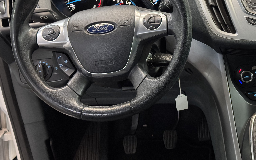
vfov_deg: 19.1
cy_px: 47
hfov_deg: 30.0
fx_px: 474
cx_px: 170
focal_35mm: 68
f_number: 1.78
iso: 500
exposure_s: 1/25
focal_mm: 6.76
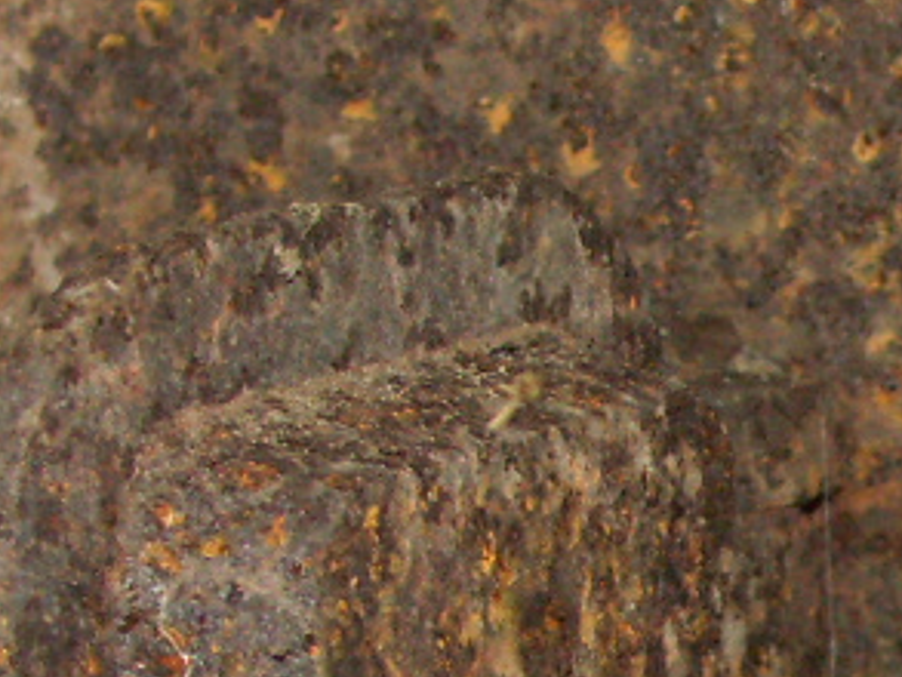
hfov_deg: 12.5
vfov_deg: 9.5
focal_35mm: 153
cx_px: 1204
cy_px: 951
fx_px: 3988
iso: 200
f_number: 2.8
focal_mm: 7.2
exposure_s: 1/50
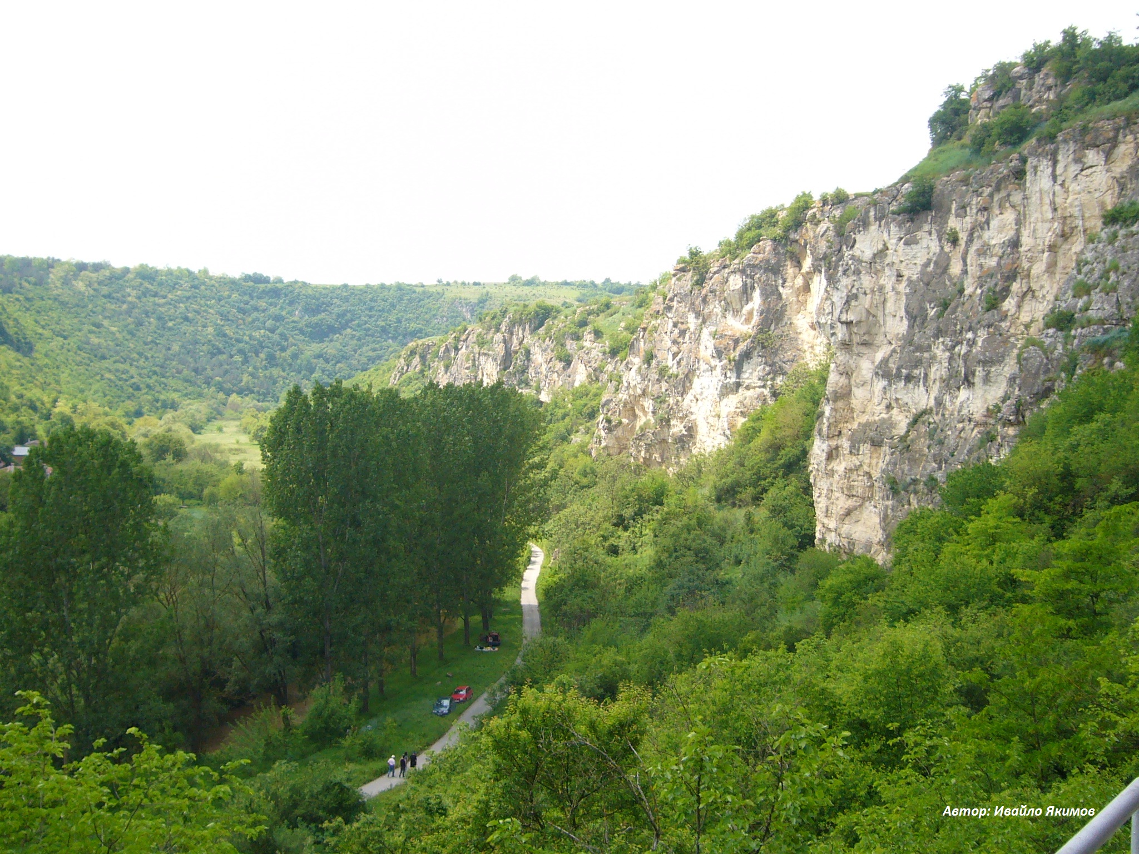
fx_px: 1349
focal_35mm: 41
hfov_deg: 45.8
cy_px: 427
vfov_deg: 35.1
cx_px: 570
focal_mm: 4.9
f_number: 2.9
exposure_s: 1/400
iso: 80
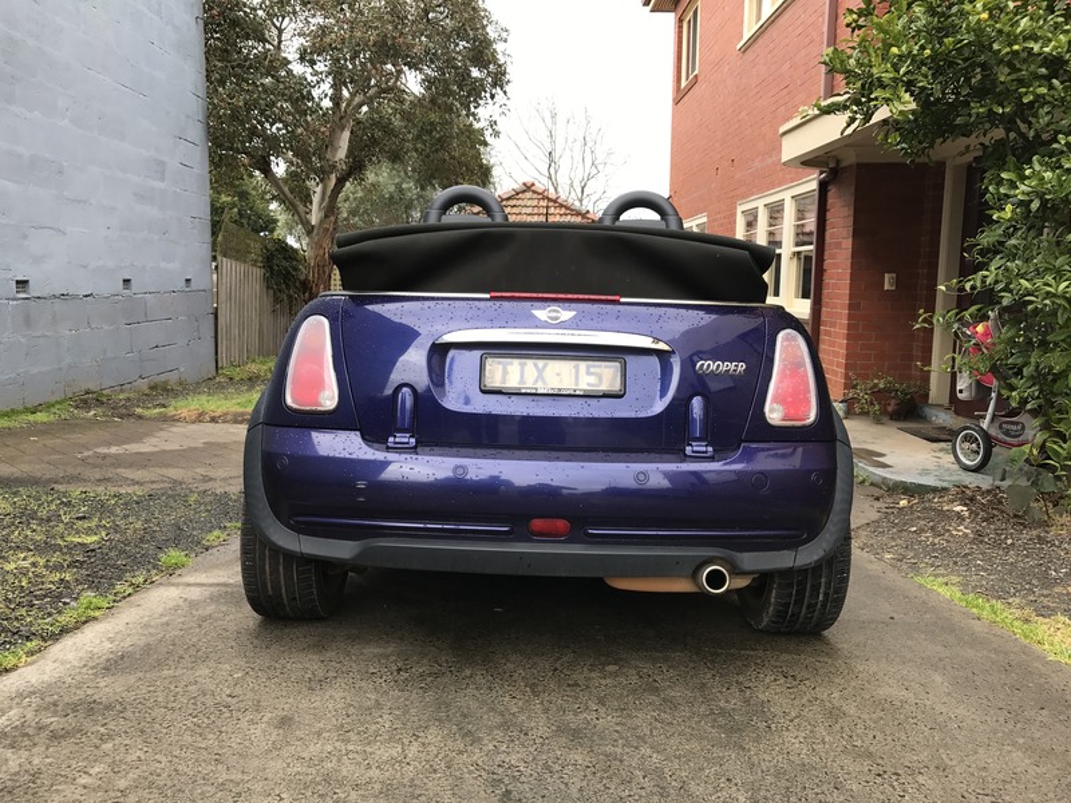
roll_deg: -0.7
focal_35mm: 28
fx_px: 866
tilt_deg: -6.7
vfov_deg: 49.7
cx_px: 536
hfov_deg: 63.4
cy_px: 402
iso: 20
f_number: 1.8
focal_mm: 3.99
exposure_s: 1/370
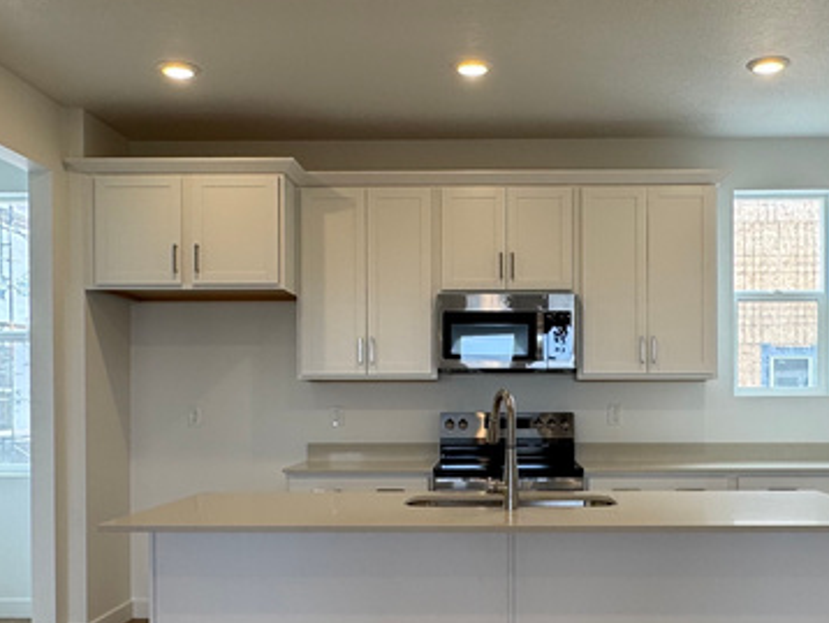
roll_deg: +0.3
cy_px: 410
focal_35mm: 40
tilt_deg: +0.2
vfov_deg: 35.7
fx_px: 959
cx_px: 493
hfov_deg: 46.5
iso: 50
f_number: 2.2
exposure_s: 1/120
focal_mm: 2.22
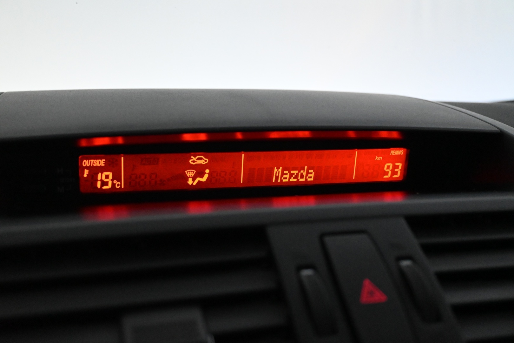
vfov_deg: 32.4
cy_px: 172
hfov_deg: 47.2
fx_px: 589
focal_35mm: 41
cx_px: 257
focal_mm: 27.5
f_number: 5
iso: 6400
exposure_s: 1/160
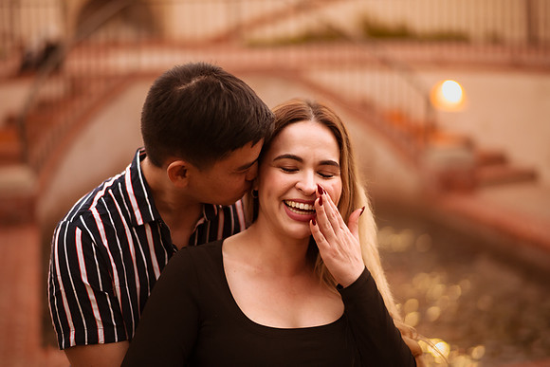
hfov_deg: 34.5
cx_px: 275
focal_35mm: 58
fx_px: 886
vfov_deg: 23.4
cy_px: 184
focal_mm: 58
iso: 1250
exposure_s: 1/500
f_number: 1.4
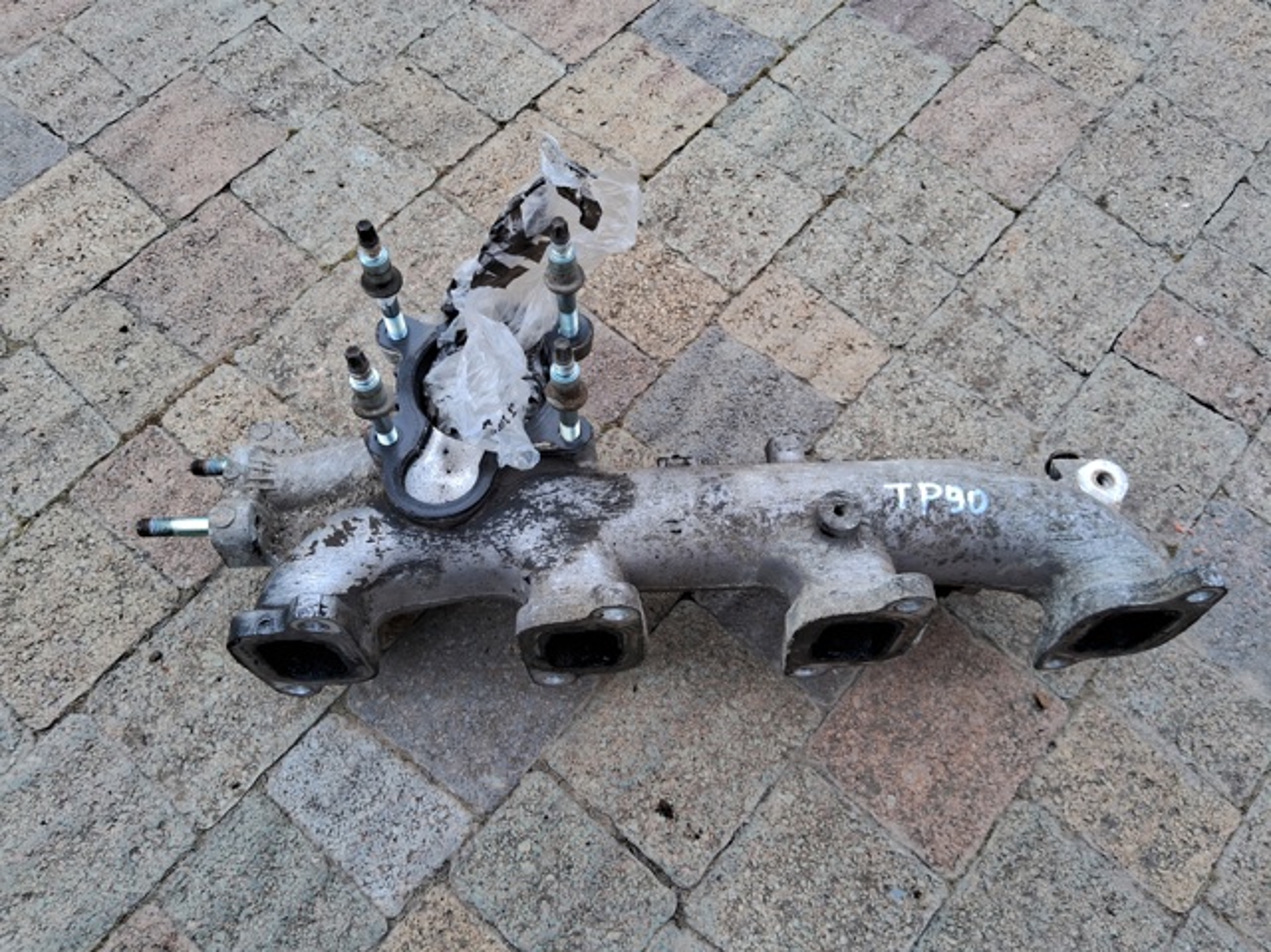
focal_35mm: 26
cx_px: 636
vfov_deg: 53.0
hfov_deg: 67.3
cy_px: 476
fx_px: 954
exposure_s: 1/120
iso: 50
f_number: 1.8
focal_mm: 3.98
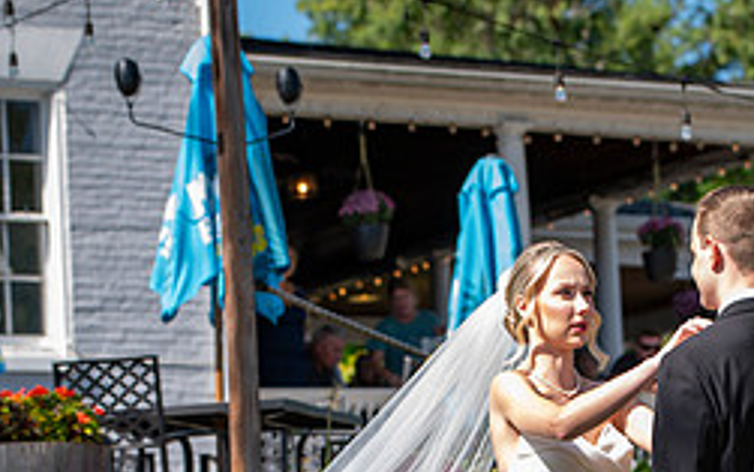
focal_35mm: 170
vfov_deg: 7.7
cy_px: 523
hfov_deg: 12.3
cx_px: 535
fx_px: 3494
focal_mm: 70
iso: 50
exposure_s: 1/250
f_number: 4
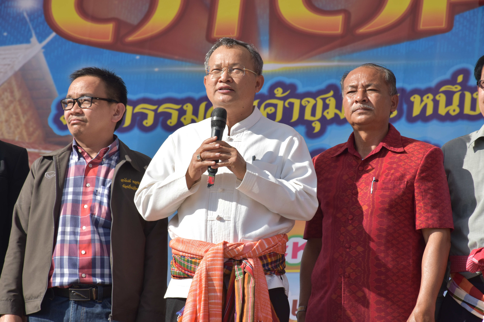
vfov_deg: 7.5
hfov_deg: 11.2
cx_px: 242
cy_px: 161
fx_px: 2460
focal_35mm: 183
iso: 200
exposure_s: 1/400
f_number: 10
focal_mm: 122
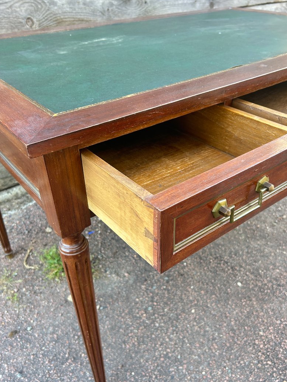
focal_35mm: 30
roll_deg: +0.8
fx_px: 332
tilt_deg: -34.8
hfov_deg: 46.8
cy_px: 194
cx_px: 148
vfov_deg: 60.0
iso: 125
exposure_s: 1/121
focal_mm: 5.7
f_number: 1.5
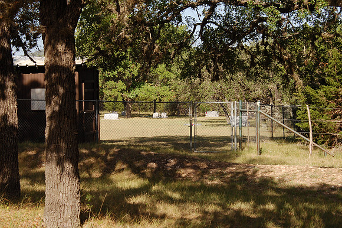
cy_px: 114
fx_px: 854
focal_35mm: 90
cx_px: 171
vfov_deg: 15.2
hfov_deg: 22.6
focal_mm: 60
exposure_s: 1/500
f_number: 10
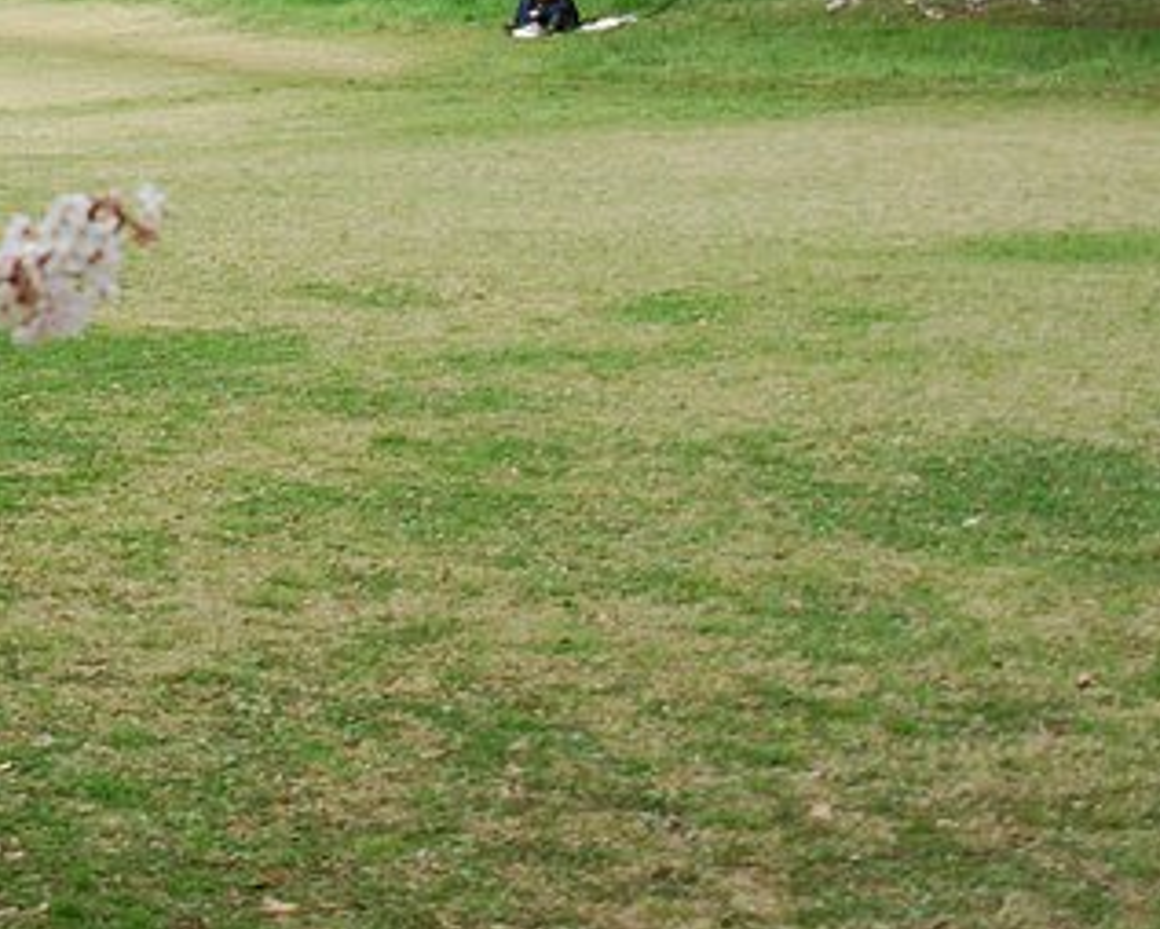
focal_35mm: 91
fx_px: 3126
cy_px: -240
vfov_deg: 16.1
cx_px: -359
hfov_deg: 19.4
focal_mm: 20
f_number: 3.5
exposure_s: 1/320
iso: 100
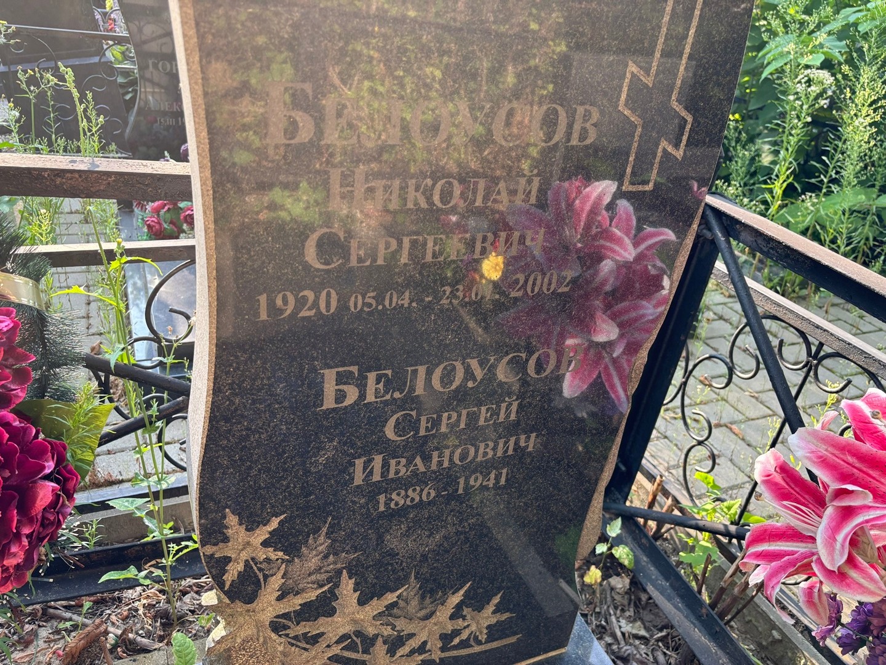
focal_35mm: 26
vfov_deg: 53.1
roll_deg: -8.6
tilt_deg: -30.3
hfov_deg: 67.3
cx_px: 443
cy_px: 332
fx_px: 665
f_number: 1.6
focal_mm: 5.96
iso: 32
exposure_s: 1/121
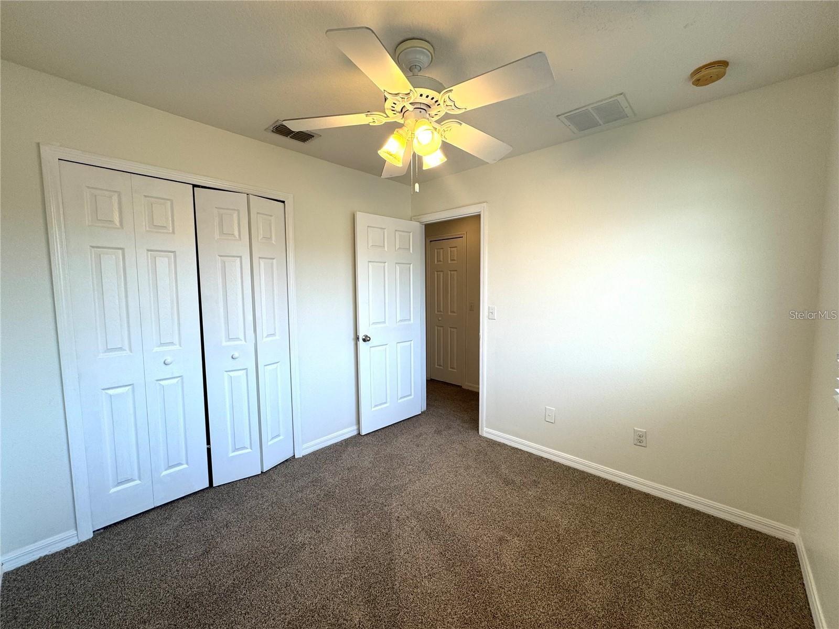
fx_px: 339
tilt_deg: -5.4
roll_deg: +0.0
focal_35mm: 14
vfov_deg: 85.7
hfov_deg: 102.1
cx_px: 420
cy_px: 314
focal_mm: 2.22
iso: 80
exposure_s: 1/120
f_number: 2.2
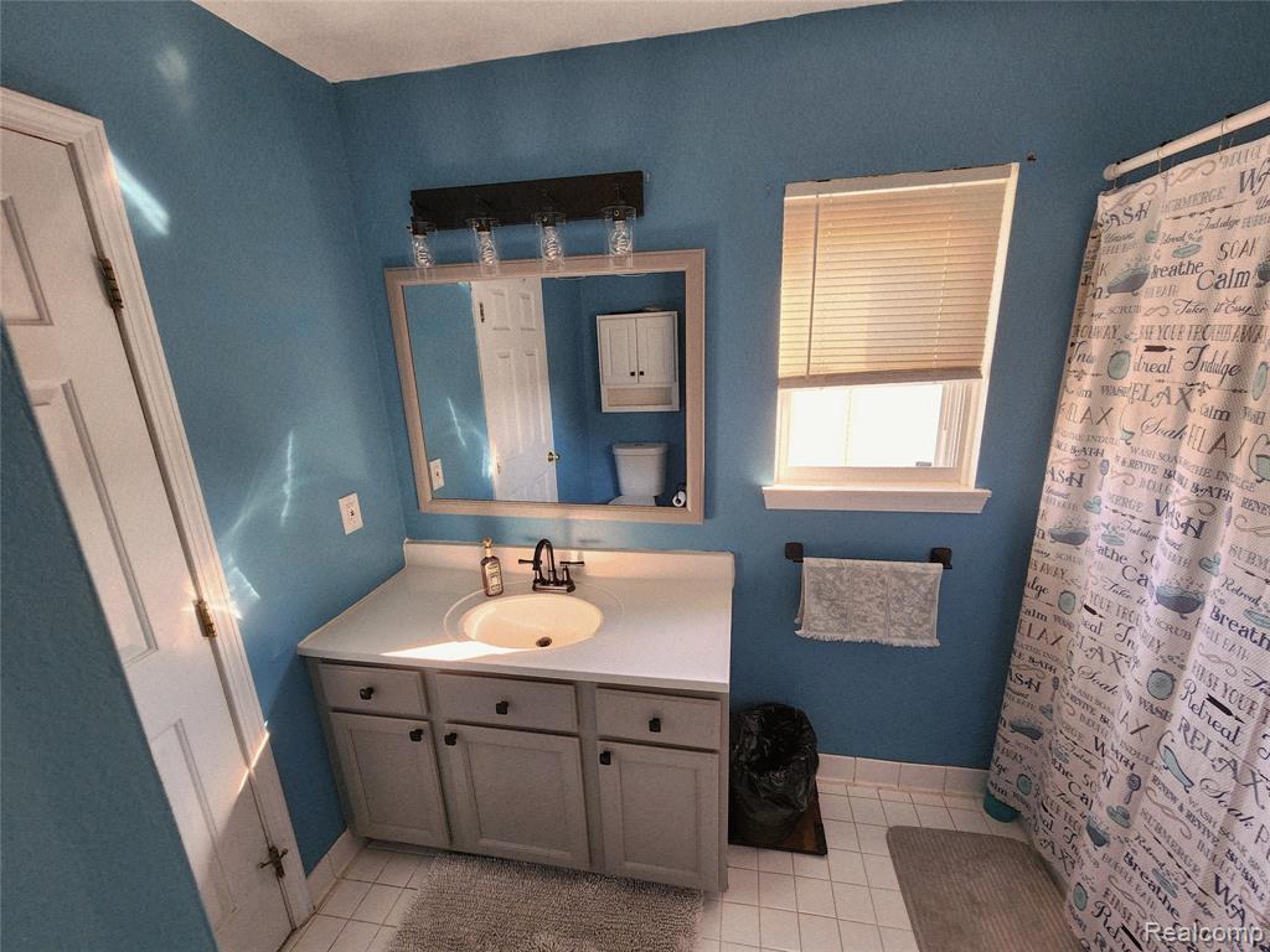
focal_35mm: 13
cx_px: 635
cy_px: 476
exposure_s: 1/60.2
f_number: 2.2
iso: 160
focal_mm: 2.2
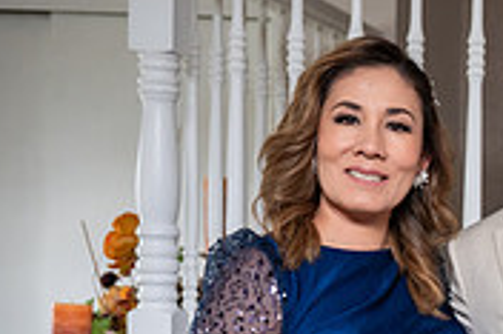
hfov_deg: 18.1
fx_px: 1438
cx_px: 714
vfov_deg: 13.1
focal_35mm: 103
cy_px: 337
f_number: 3.2
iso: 1000
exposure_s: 1/100
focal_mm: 30
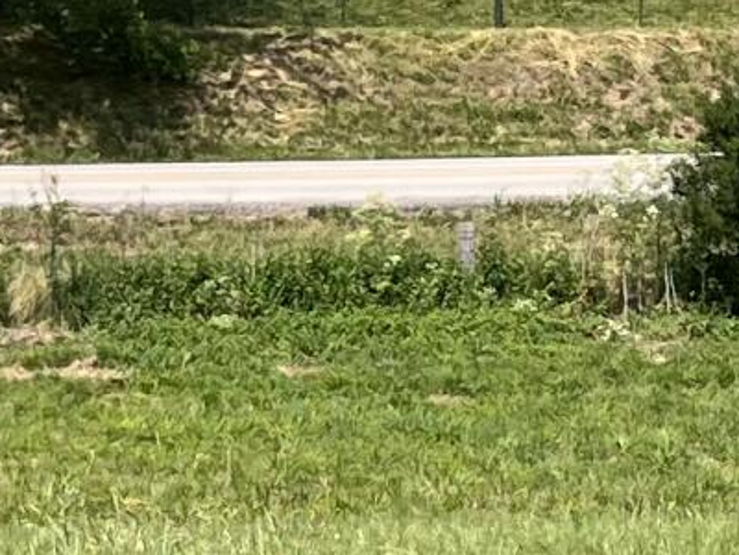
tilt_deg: -14.0
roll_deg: -1.3
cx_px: 357
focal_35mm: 195
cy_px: 744
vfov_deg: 7.5
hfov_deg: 10.1
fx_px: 4163
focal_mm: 5.7
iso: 50
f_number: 1.5
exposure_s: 1/3968
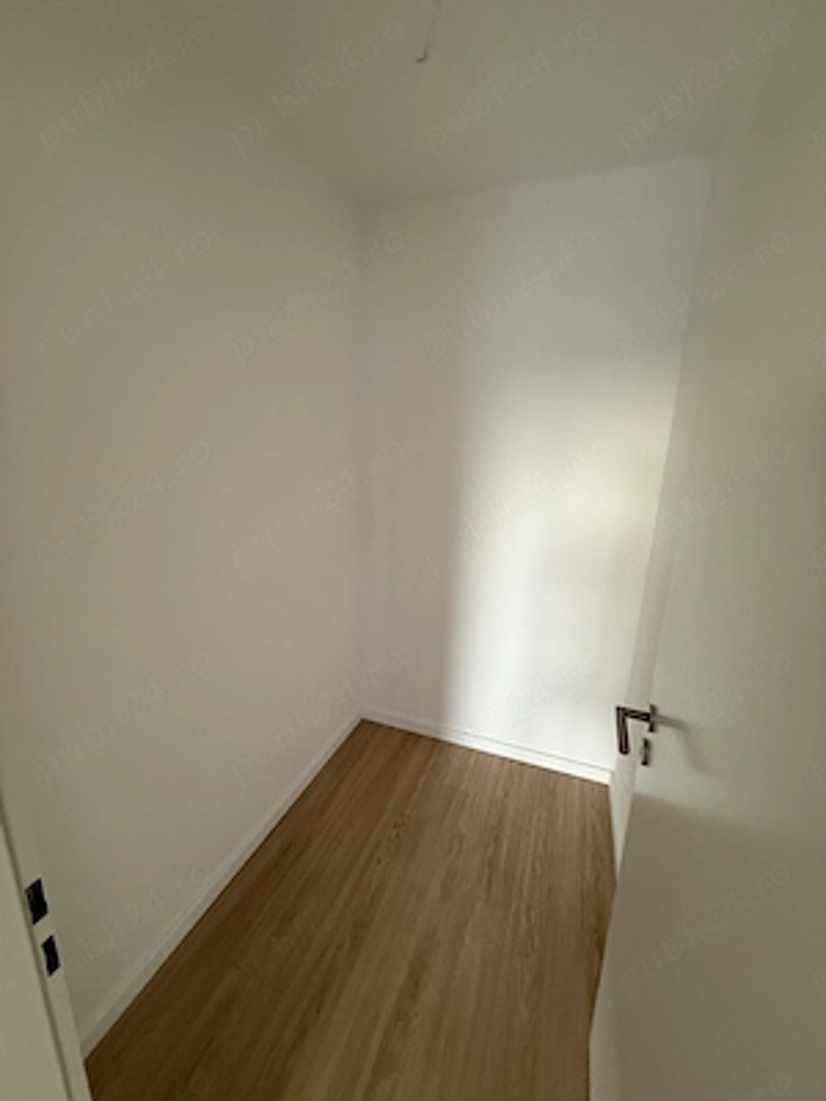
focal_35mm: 14
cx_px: 413
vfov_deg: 102.1
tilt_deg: -12.8
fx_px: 445
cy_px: 550
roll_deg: -0.7
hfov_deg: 85.7
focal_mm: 2.22
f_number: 2.2
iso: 400
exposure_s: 1/50
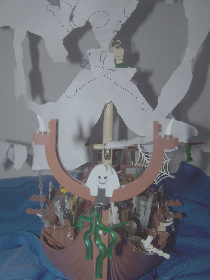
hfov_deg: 37.7
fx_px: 307
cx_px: 105
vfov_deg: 49.0
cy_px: 140
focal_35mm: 38
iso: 80
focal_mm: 6.3
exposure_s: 1/60
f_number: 2.8
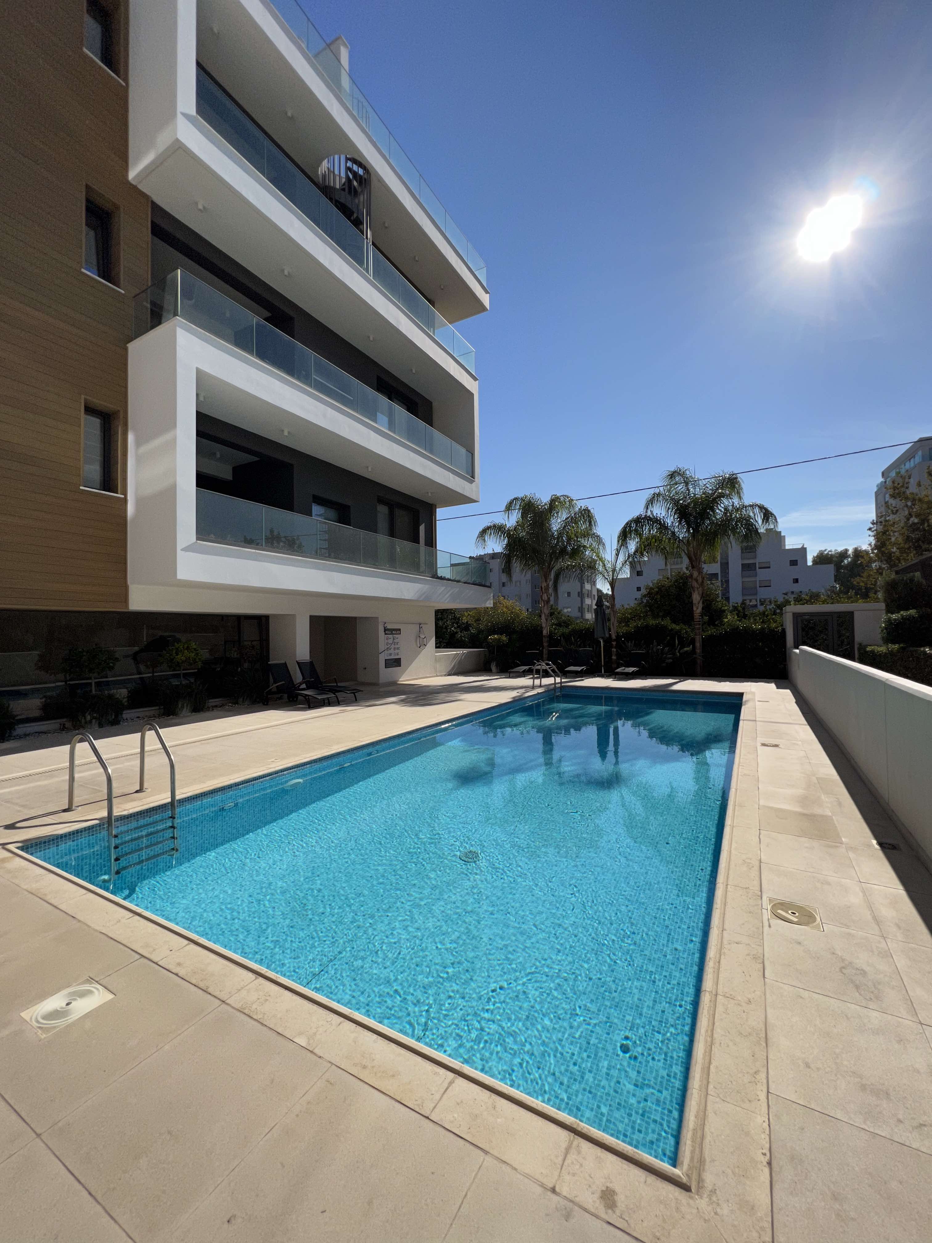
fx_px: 467
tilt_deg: +2.2
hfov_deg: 89.9
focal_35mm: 13
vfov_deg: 106.2
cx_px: 466
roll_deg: +1.0
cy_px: 622
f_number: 1.8
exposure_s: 1/2801
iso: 32
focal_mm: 1.57
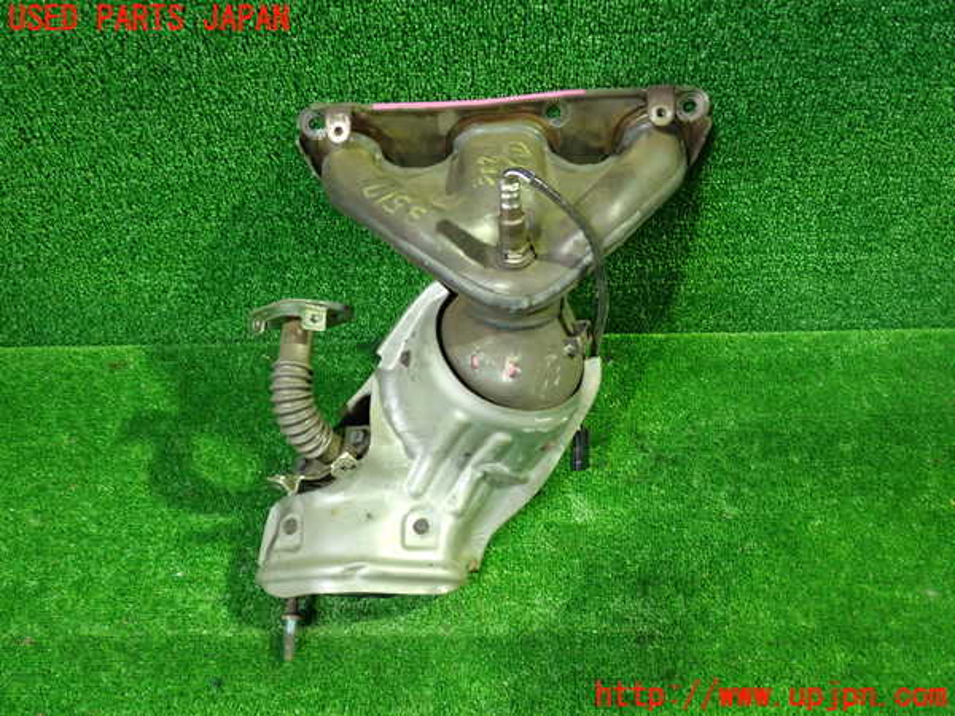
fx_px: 828
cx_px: 478
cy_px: 358
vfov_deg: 46.8
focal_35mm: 30
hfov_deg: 60.0
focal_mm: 5.4
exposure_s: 1/30
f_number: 2.3
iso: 800
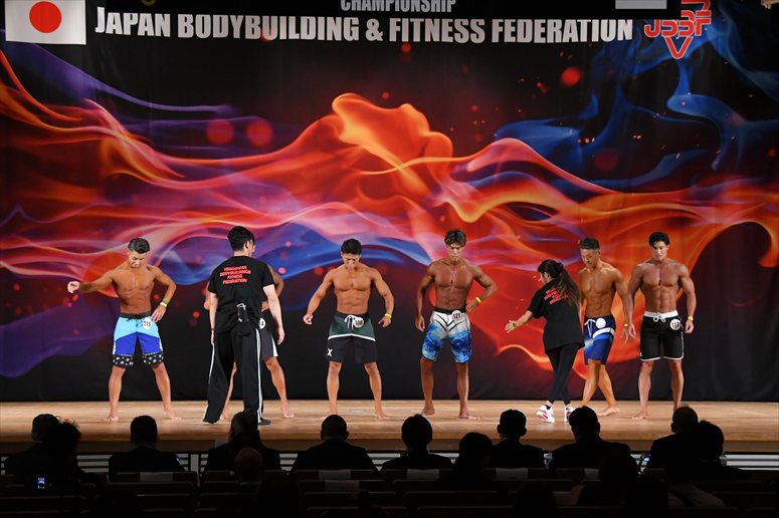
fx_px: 2098
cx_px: 390
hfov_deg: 21.0
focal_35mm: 97
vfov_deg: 14.1
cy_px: 259
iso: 3200
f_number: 5.6
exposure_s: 1/400
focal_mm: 65
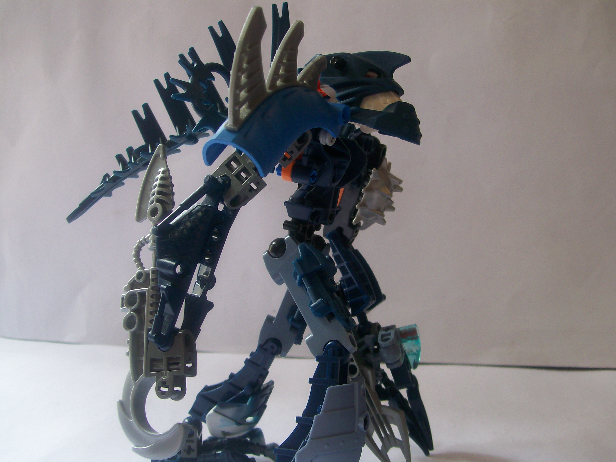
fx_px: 641
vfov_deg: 39.7
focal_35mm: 36
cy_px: 231
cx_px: 308
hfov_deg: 51.4
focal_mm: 6
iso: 80
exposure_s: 1/54
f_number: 2.7
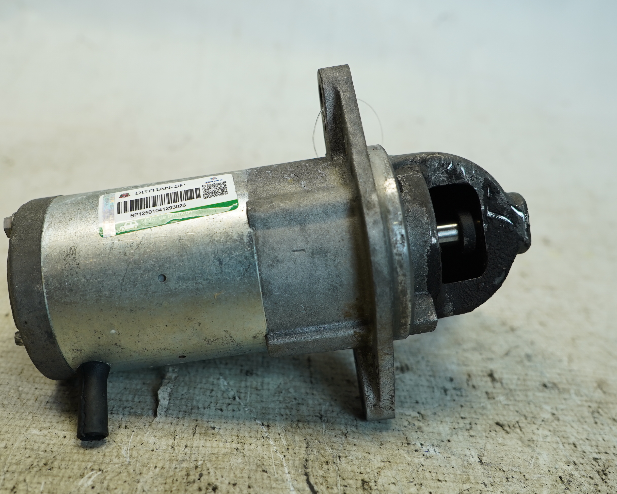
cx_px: 267
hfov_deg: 50.1
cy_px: 247
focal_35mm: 36
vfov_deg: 41.2
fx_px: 657
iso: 400
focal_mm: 21
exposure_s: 1/160
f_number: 4
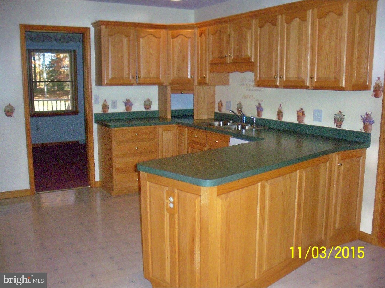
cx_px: 192
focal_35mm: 38
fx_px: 423
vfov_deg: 37.7
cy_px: 144
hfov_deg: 49.0
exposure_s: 1/250
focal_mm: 6.3
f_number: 3.5
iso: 200
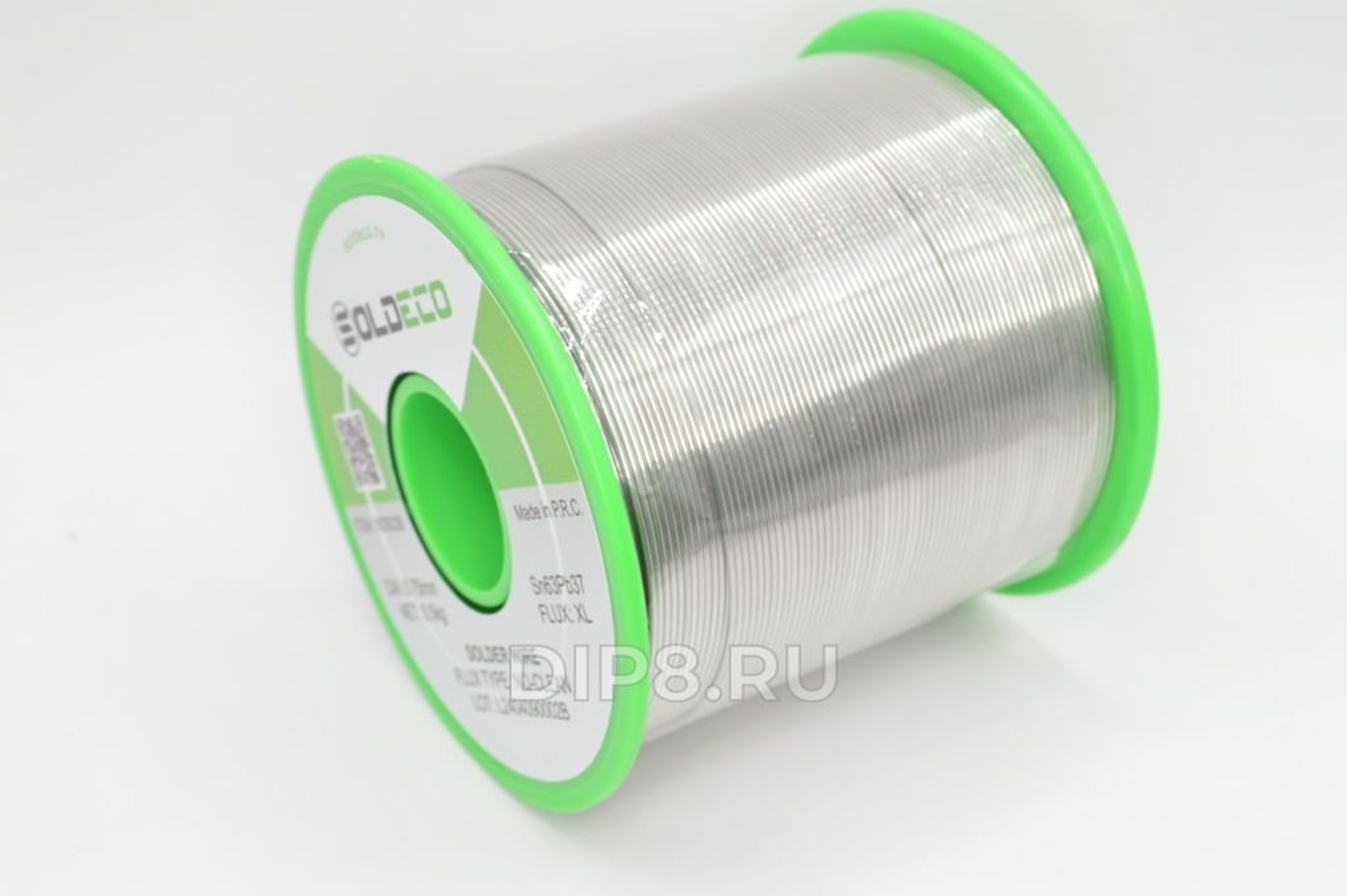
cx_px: 674
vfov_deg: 21.5
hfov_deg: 31.9
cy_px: 448
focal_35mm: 63
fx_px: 2355
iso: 100
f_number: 14
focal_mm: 42
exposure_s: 1/10
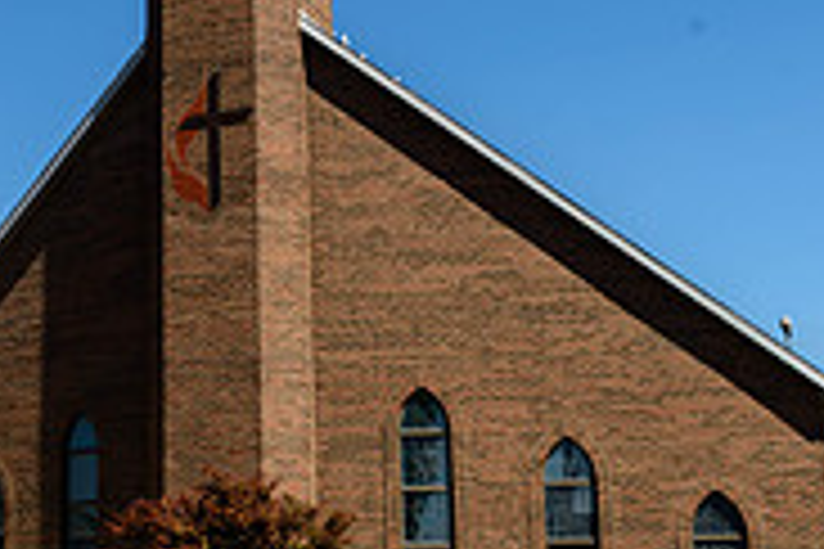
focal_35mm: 76
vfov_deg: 17.9
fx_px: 1739
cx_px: 239
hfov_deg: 26.4
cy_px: 178
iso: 100
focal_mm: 24
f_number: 11
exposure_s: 1/200
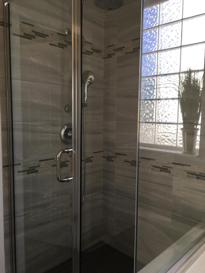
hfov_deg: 48.2
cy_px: 136
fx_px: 229
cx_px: 102
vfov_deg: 61.7
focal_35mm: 29
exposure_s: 1/120
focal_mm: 4.15
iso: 40
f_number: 2.2
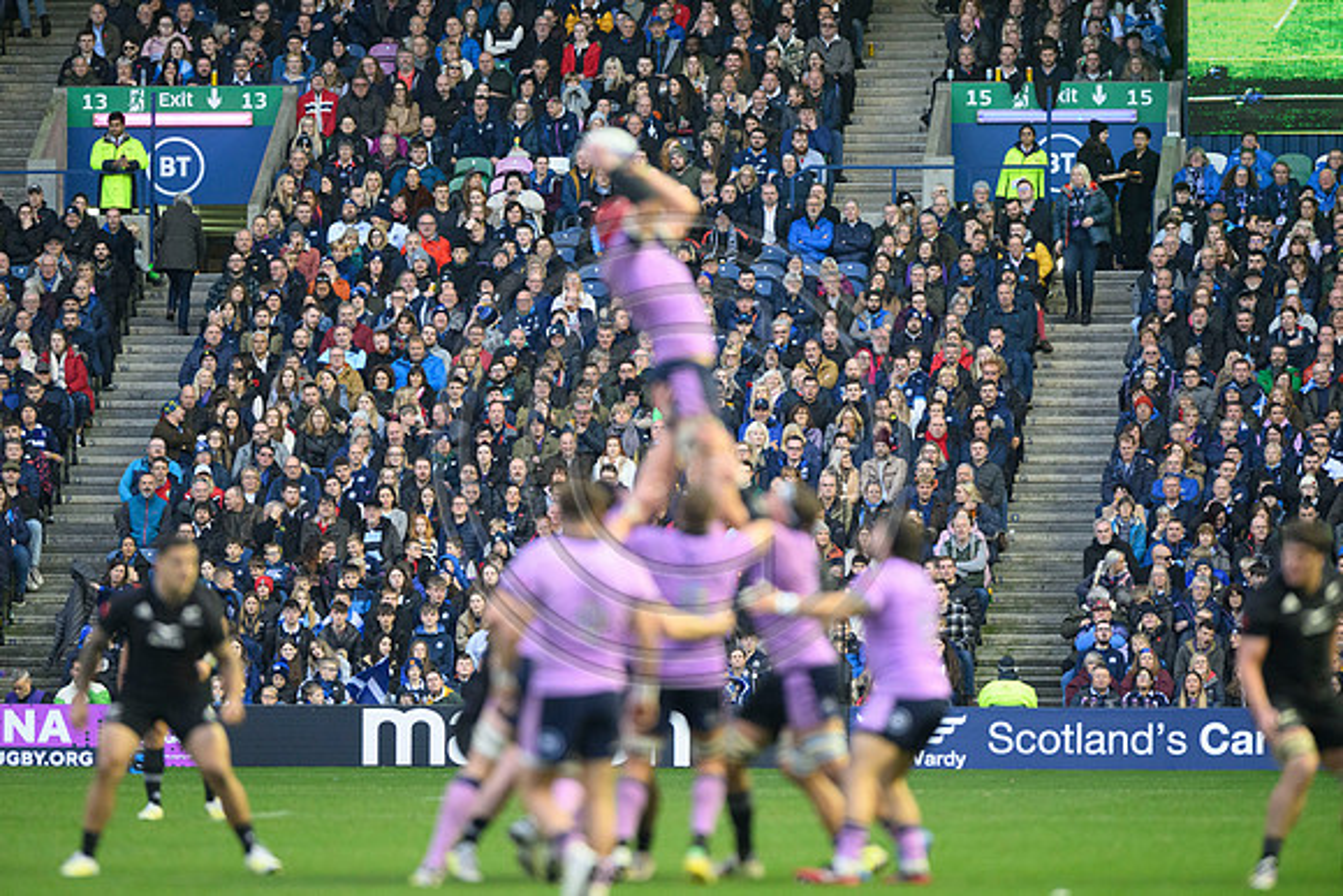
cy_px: 448
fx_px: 15165
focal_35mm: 406
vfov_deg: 3.4
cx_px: 672
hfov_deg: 5.1
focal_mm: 400
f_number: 3.5
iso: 5000
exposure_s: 1/1250
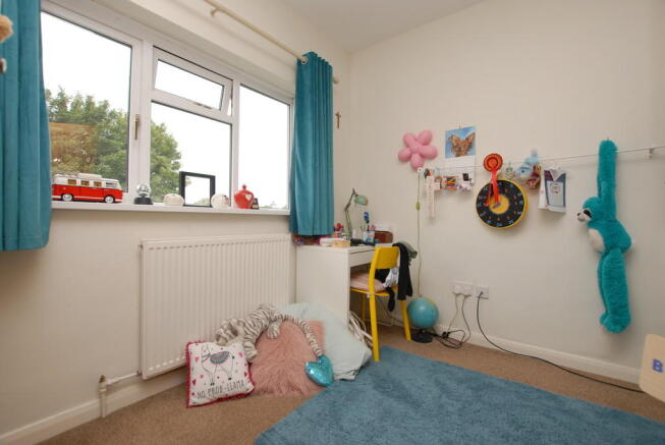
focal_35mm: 15
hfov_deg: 100.3
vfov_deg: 77.5
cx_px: 332
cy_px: 222
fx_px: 277
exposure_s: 1/60
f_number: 5
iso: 250
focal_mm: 10
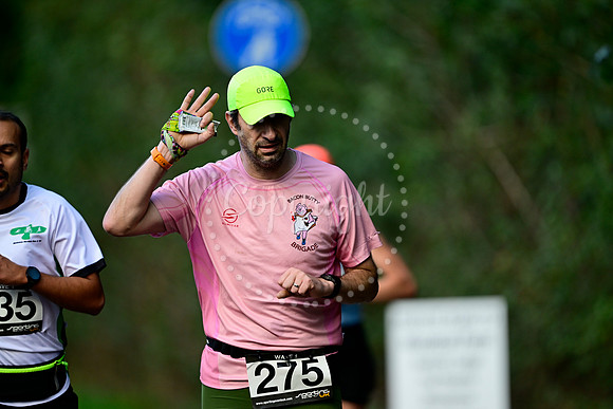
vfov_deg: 3.4
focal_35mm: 400
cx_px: 306
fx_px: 6812
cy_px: 204
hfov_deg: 5.2
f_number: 2.8
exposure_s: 1/1000
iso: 800
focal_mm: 400
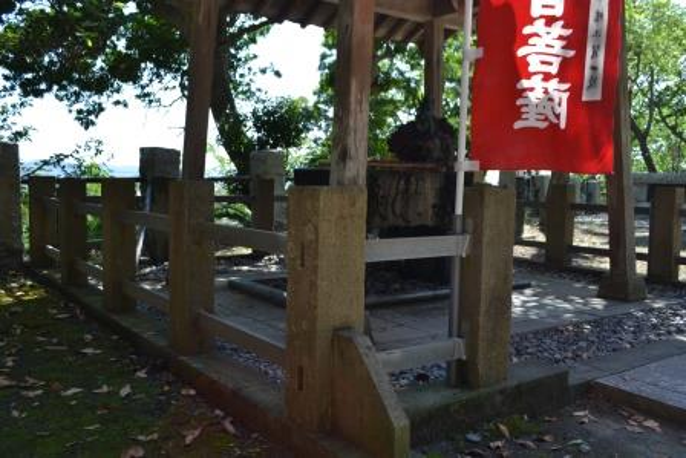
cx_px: 343
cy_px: 229
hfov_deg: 57.2
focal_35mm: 33
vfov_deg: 40.0
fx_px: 629
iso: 100
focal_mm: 22
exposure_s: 1/160
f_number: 6.3
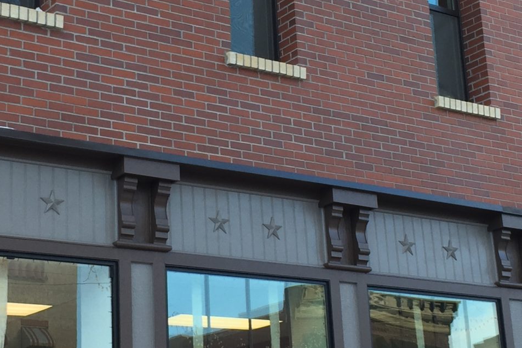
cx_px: 198
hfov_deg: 25.0
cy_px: 127
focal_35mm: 81
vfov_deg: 16.8
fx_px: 1175
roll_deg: +3.6
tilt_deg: +18.8
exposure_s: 1/120
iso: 32
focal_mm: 4.15
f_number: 2.2
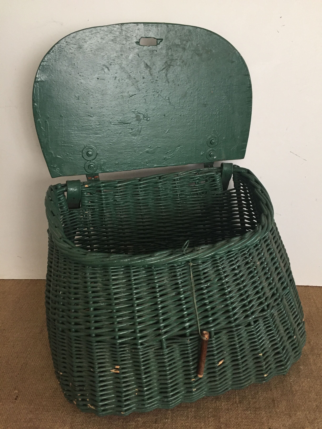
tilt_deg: -26.9
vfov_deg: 61.7
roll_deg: +2.8
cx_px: 161
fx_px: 360
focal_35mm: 29
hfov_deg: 48.2
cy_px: 214
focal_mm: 4.15
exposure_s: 1/33
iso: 200
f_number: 2.2
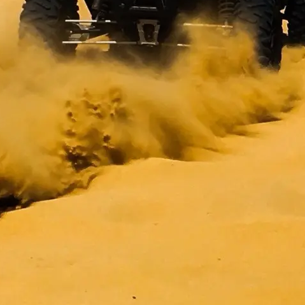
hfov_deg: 21.1
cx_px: -51
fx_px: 768
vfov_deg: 22.2
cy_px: 63
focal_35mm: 77
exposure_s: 1/2653
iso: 25
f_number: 2.2
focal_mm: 4.15
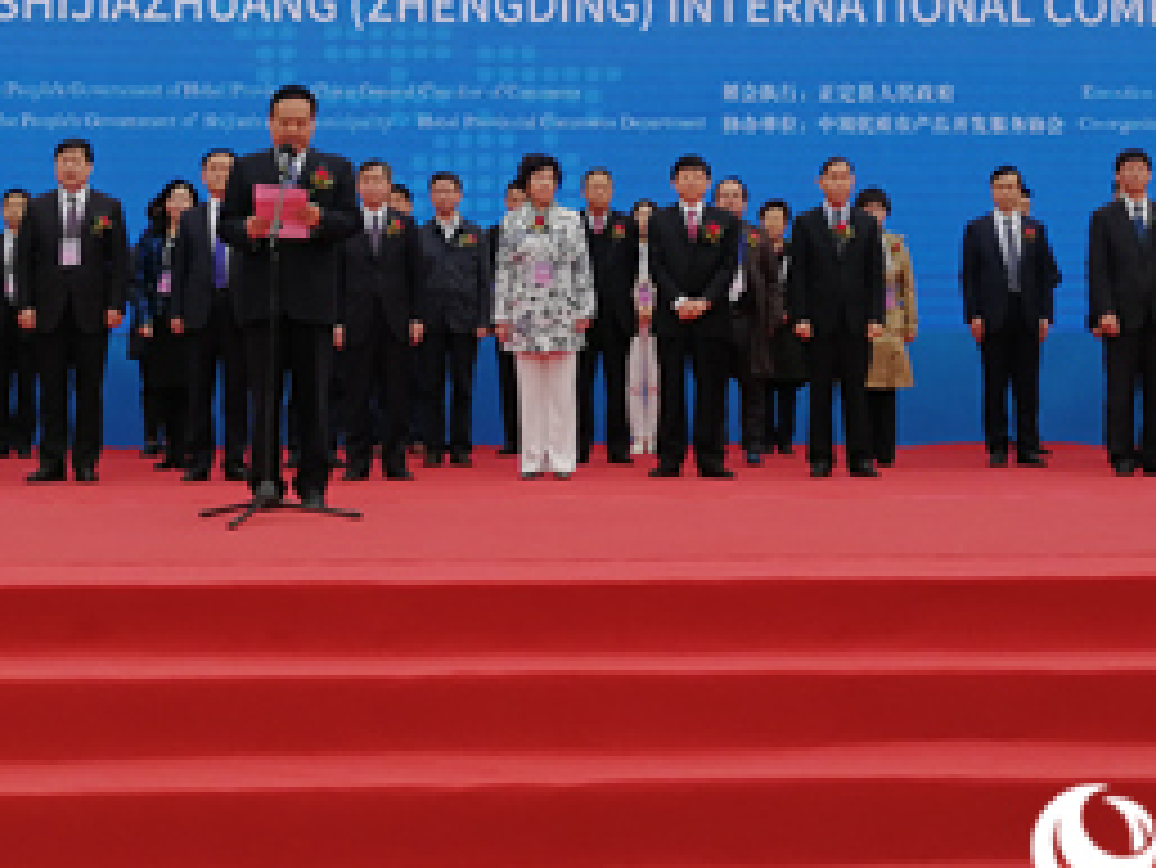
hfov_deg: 28.5
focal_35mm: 68
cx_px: 540
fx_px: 2272
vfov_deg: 21.3
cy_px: 133
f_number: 1.8
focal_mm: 3.96
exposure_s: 1/979
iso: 50
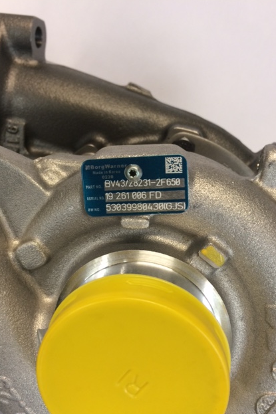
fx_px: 357
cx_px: 134
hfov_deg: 42.3
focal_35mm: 31
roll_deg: -23.5
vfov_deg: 60.3
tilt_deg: -41.8
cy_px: 209
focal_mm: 4.15
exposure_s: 1/33
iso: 64
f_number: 2.2
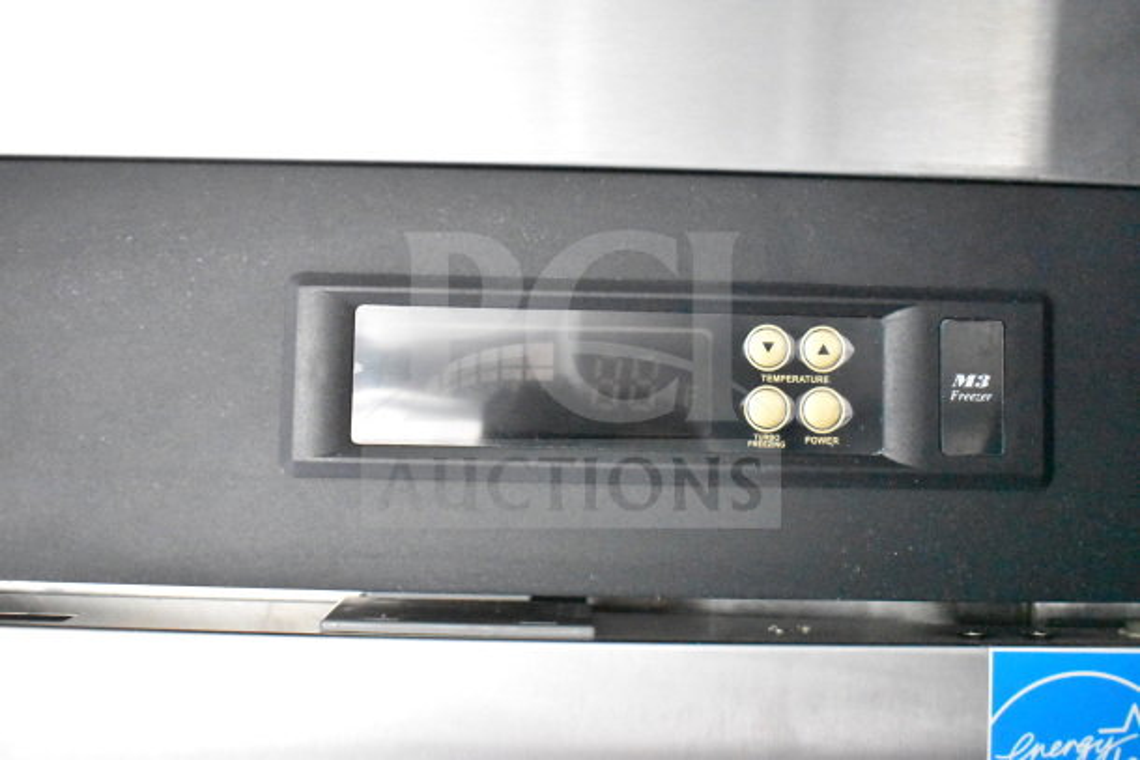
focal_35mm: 36
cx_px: 570
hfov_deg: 53.1
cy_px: 380
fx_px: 1140
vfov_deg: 36.9
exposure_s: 1/40
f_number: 4
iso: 25600
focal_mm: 24
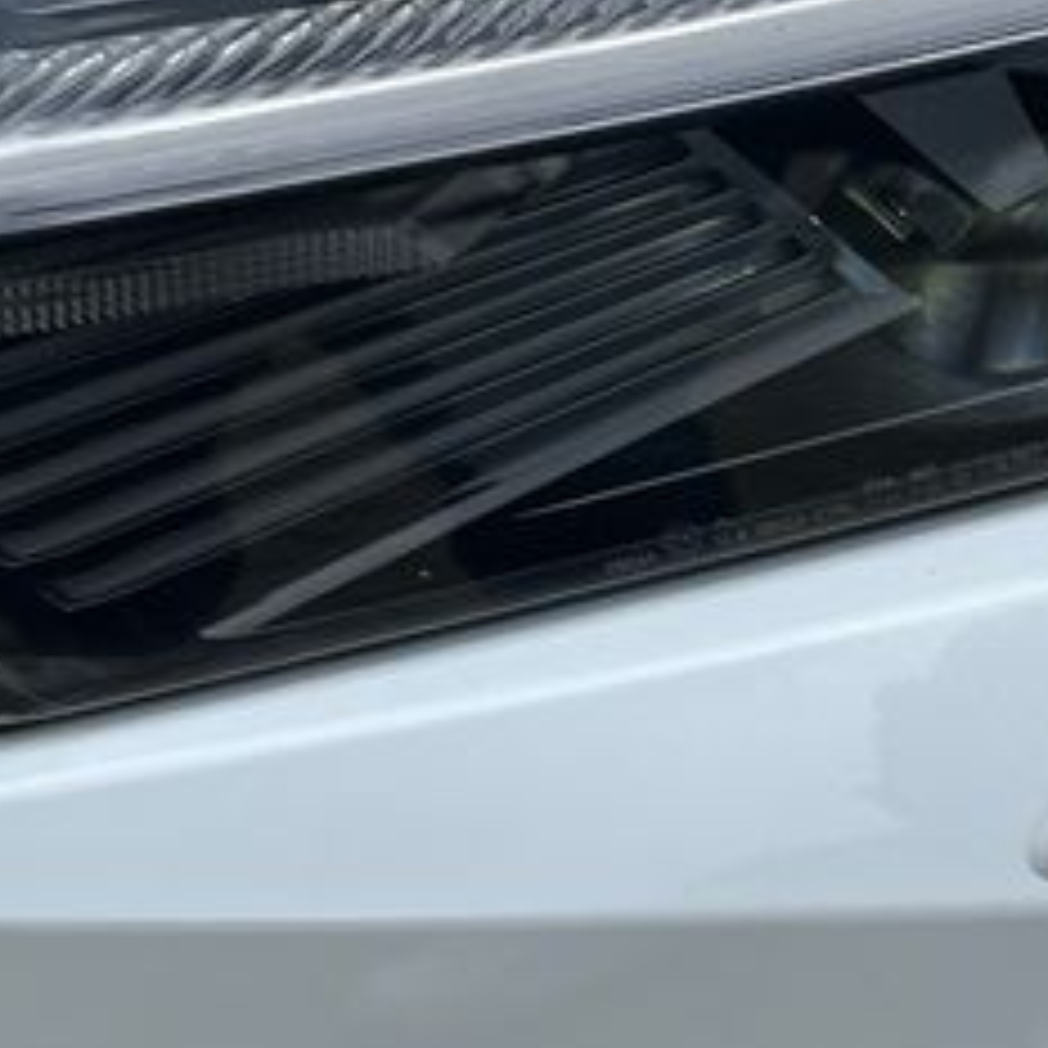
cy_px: 72
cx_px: 756
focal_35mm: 101
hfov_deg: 17.2
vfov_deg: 16.9
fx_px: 3459
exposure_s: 1/4651
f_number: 1.6
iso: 50
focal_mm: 5.1
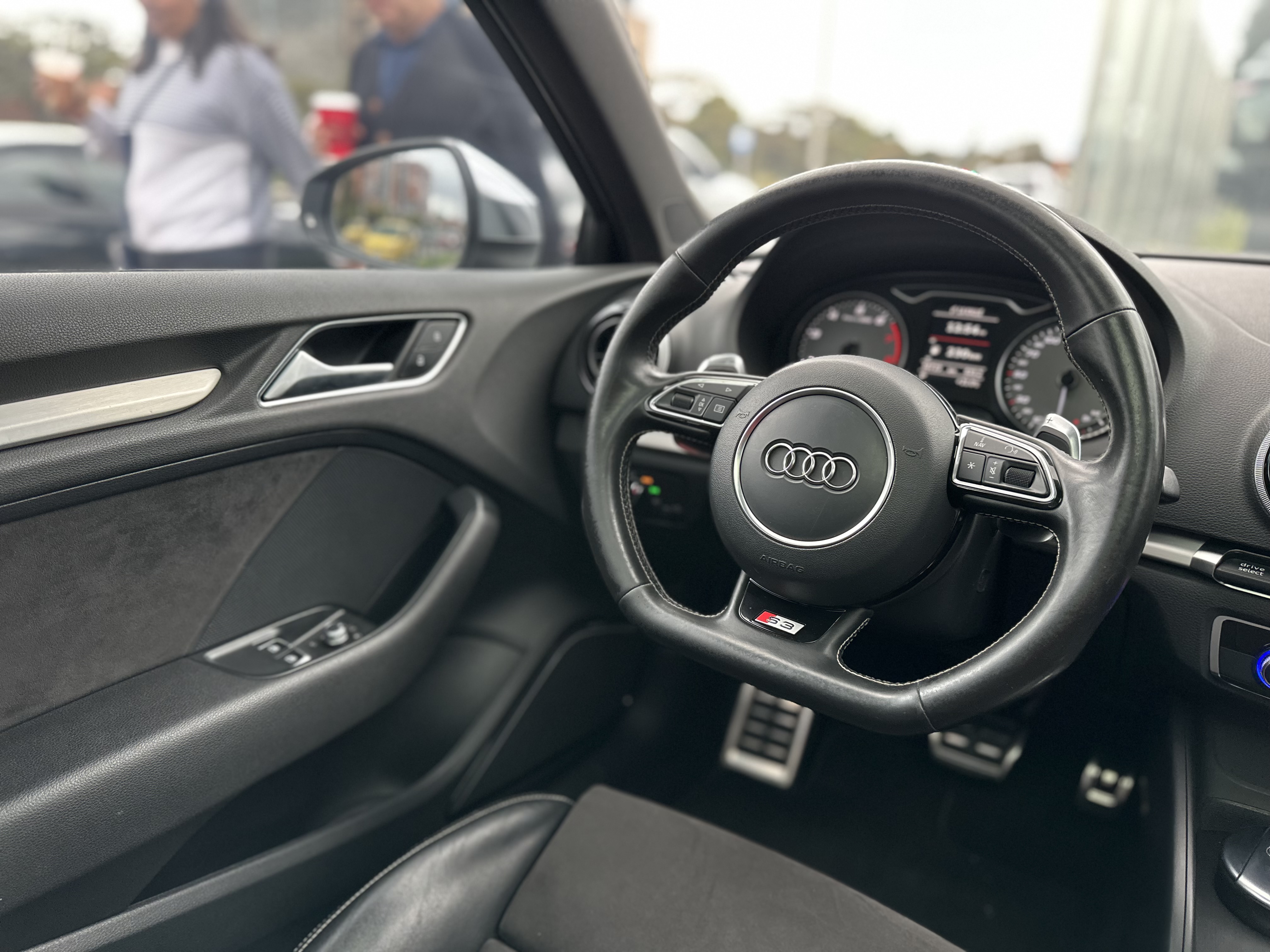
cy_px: 476
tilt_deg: -18.9
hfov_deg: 71.6
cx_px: 635
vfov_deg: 56.8
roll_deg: -2.6
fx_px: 881
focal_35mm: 24
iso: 250
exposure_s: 1/97
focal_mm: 6.86
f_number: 1.78
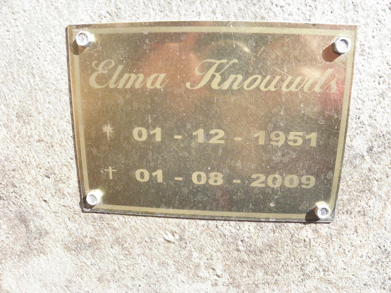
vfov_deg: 53.1
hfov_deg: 67.3
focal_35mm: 26
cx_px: 196
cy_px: 146
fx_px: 294
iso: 200
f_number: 6.3
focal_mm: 4.6
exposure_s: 1/125
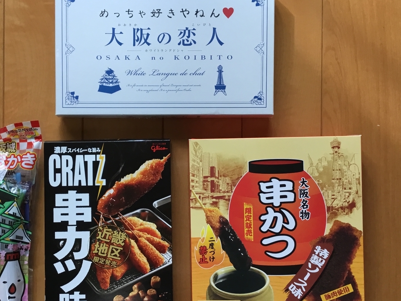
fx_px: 463
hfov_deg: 46.7
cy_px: 164
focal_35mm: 40
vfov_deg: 35.9
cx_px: 173
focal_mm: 3.3
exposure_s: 1/30
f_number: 2.4
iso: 25
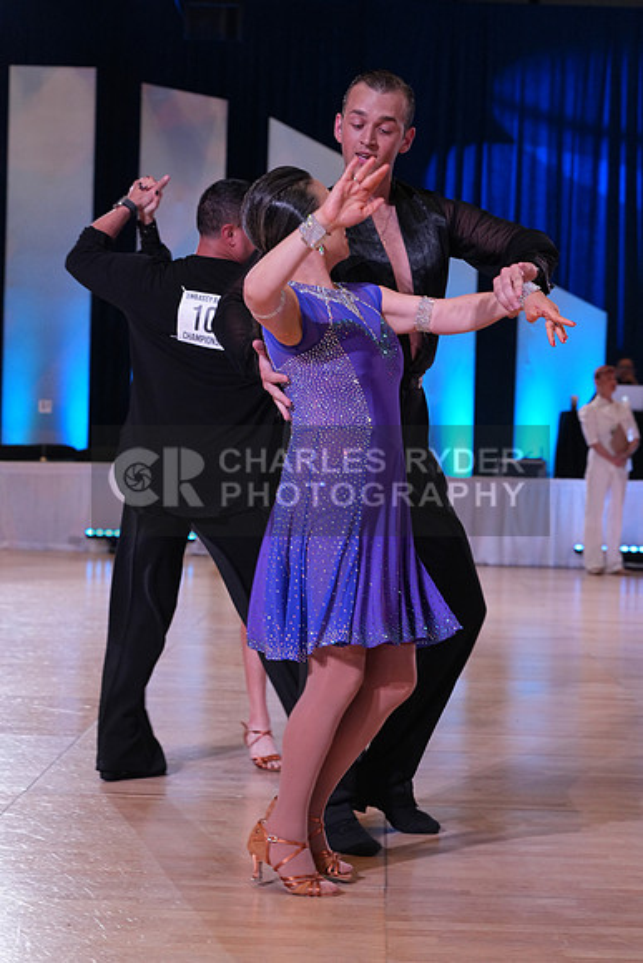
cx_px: 322
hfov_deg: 19.5
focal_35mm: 70
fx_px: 1874
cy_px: 482
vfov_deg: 28.8
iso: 2500
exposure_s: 1/250
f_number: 5.6
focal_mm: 70
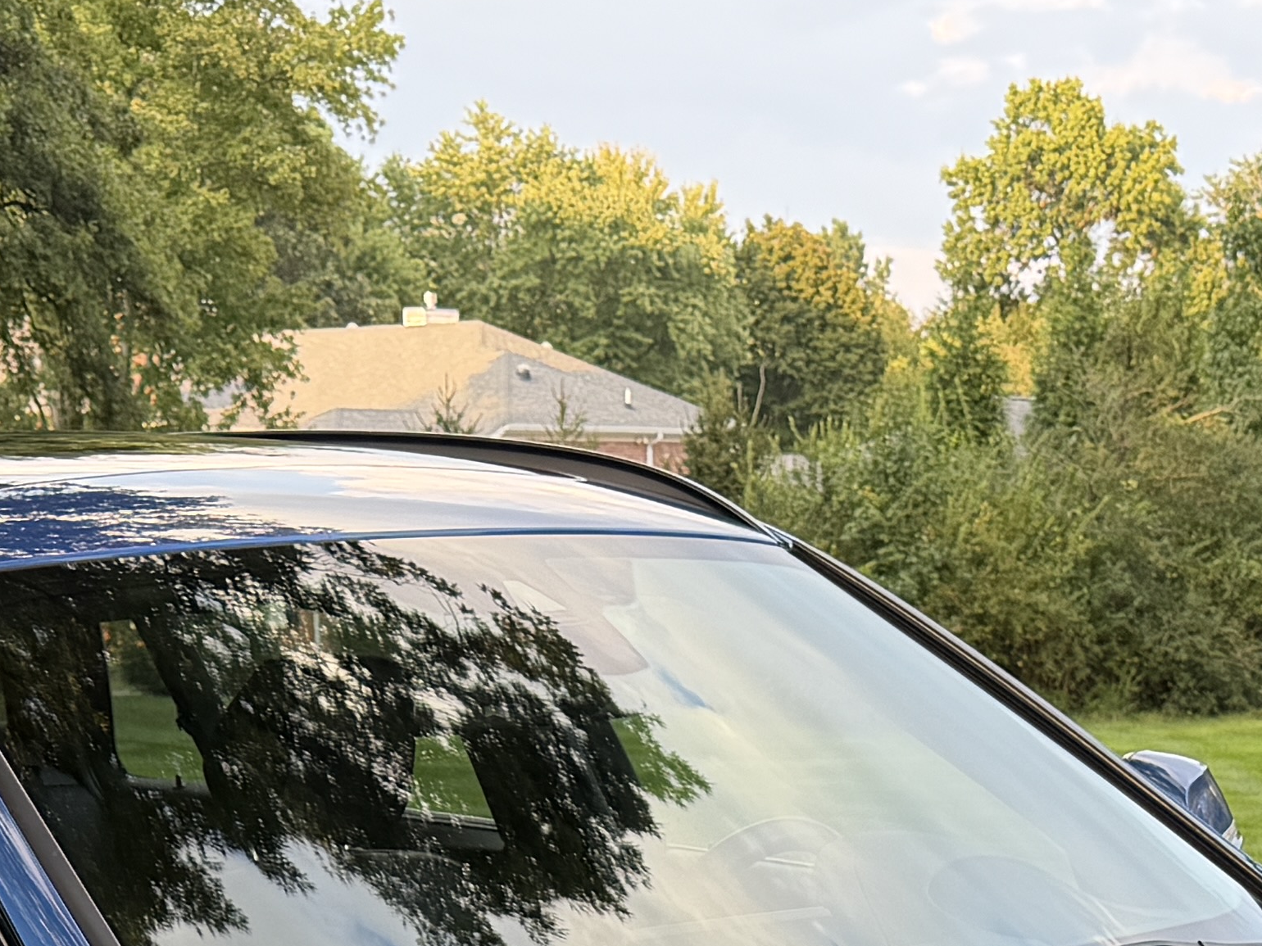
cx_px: 698
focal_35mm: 89
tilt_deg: -19.6
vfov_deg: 14.6
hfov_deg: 22.0
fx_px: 3245
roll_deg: +0.3
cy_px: 1677
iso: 80
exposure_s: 1/241
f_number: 1.78
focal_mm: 6.76
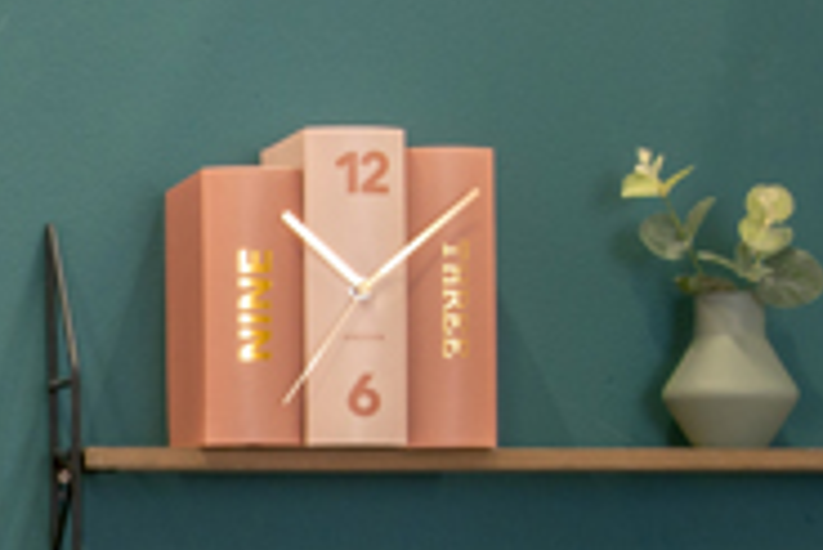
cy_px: 563
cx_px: -242
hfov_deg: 16.0
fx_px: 2768
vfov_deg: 11.2
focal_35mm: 121
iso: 160
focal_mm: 24
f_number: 18
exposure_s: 2.5
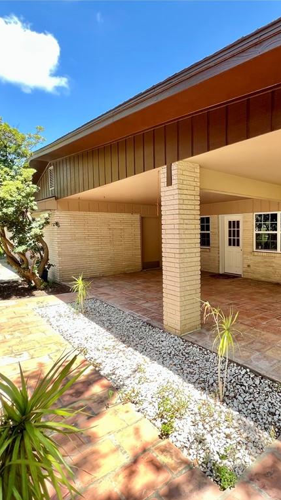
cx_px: 219
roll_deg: +0.5
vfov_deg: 89.6
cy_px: 251
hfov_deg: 54.8
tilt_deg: -4.7
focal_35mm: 19
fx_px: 252
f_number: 1.8
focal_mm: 1.57
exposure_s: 1/137
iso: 32
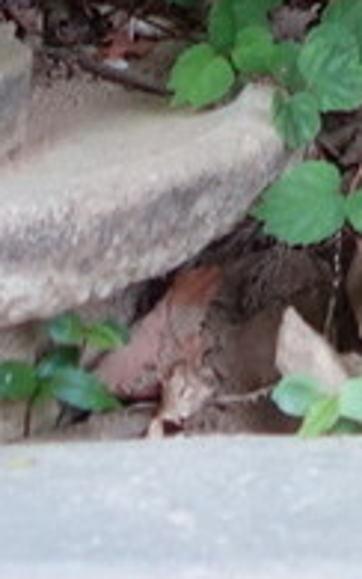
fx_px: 3738
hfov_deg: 5.3
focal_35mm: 237
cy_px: -989
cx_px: 917
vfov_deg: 7.9
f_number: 2.2
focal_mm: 10.4
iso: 125
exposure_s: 1/100
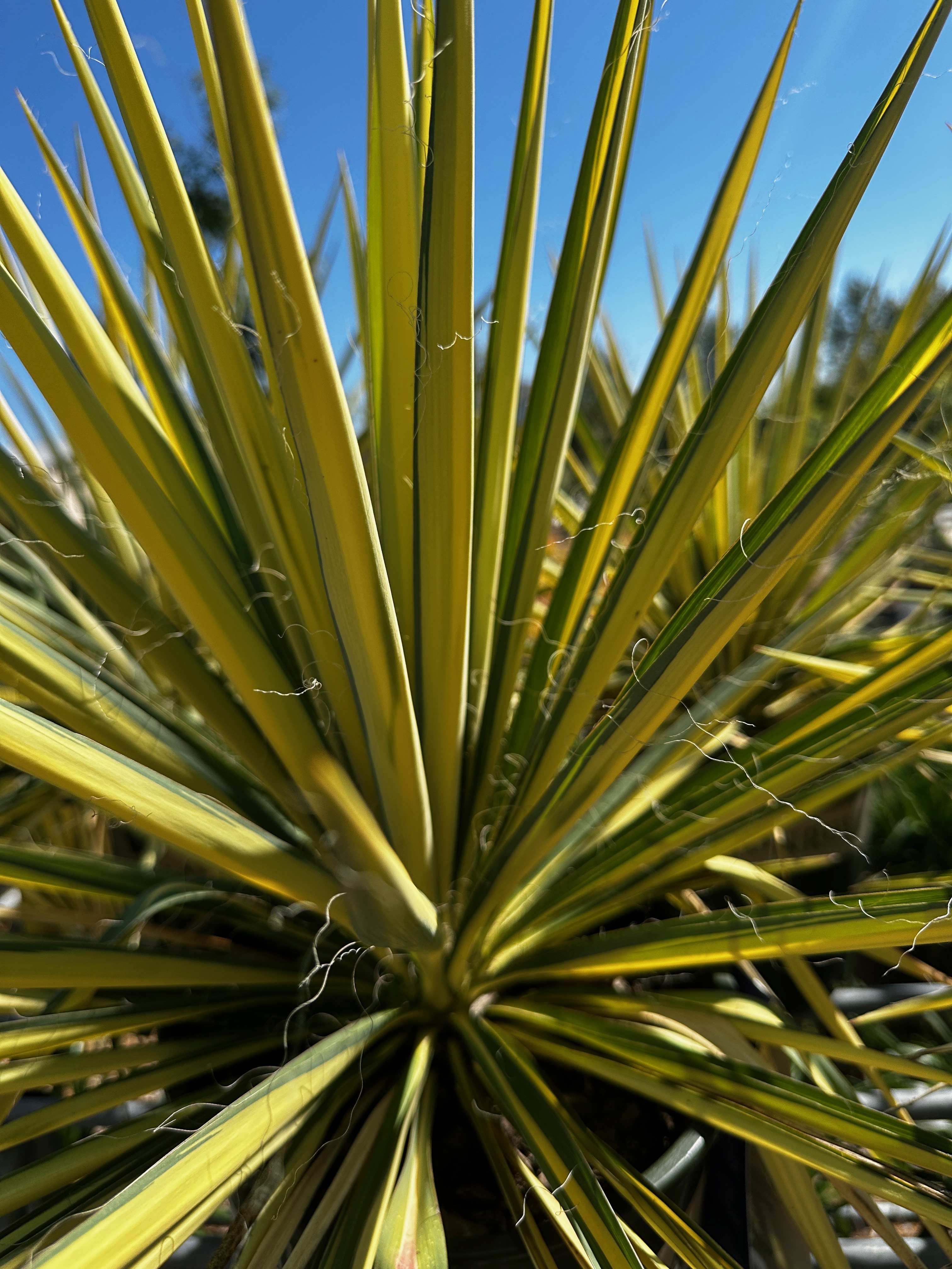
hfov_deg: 56.8
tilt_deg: -8.5
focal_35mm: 24
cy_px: 634
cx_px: 476
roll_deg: +7.5
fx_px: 880
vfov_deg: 71.6
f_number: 1.78
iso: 80
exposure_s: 1/3597
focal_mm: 6.86
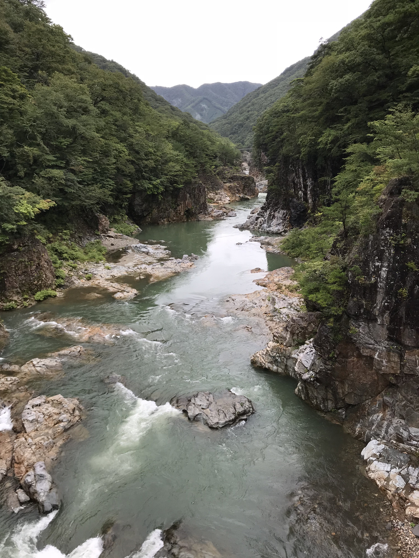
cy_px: 279
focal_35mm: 28
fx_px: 452
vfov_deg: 63.4
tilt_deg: -13.5
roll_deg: +1.2
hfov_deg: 49.7
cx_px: 210
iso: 20
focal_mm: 3.99
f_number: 1.8
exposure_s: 1/341
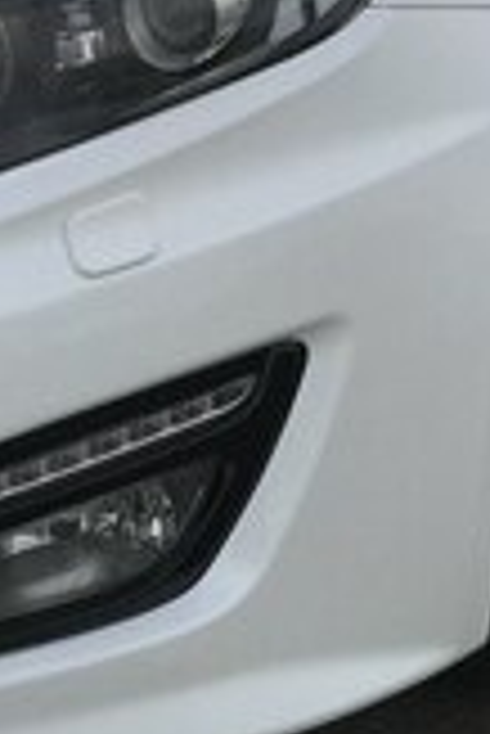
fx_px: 3667
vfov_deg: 11.2
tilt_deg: -9.7
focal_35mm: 180
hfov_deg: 7.6
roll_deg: -0.8
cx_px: 472
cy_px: -194
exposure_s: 1/725
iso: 20
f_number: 2.8
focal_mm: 6.6
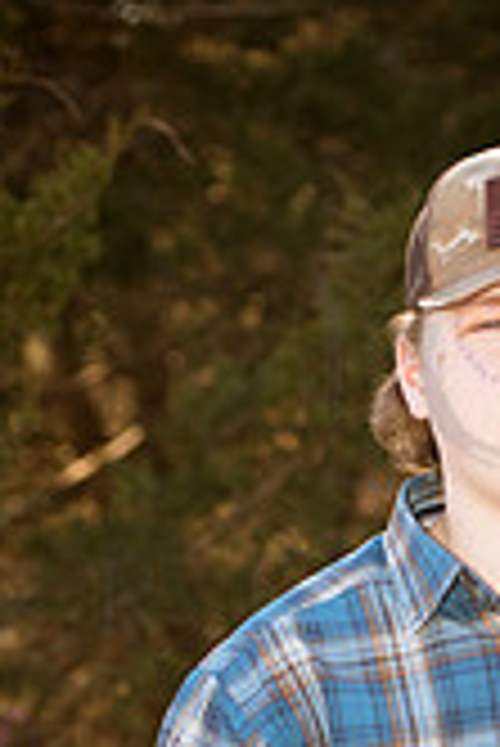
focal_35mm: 217
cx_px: 541
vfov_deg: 9.4
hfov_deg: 6.3
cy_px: 756
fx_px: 4511
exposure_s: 1/1000
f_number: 5
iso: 800
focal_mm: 80
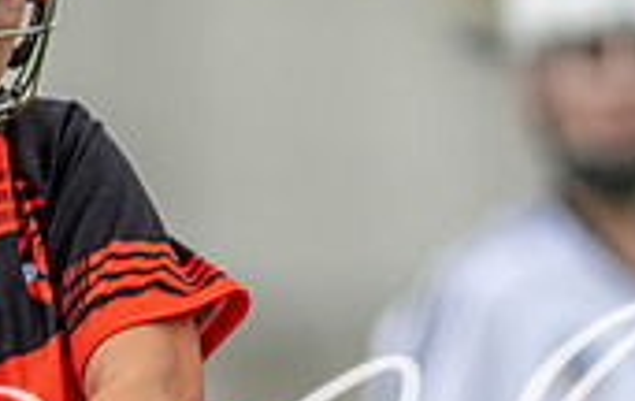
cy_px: 389
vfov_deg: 0.8
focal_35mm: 1587
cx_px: 53
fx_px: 27546
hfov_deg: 1.3
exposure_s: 1/1000
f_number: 2.8
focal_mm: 300
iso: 200
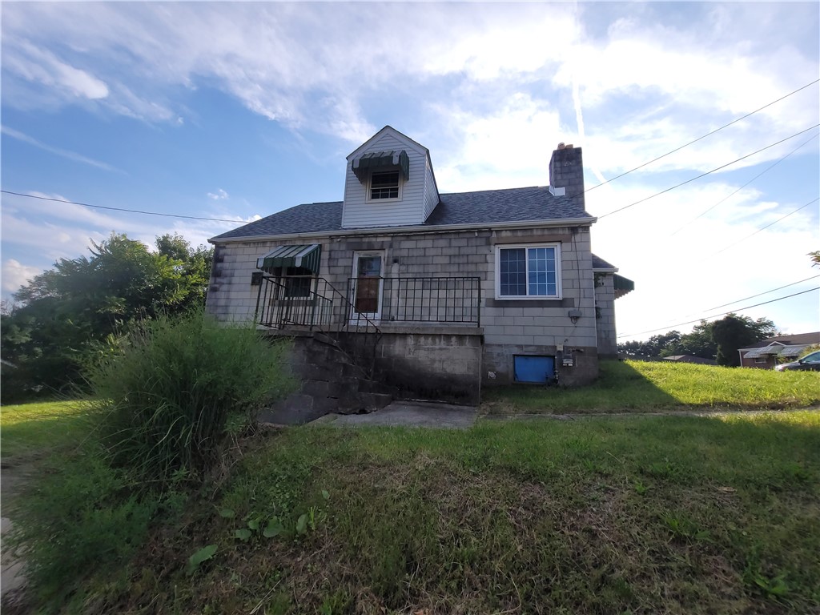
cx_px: 410
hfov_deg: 106.2
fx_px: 308
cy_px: 308
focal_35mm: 13
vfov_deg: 89.9
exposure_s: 1/1525
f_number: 2.2
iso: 64
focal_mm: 2.2
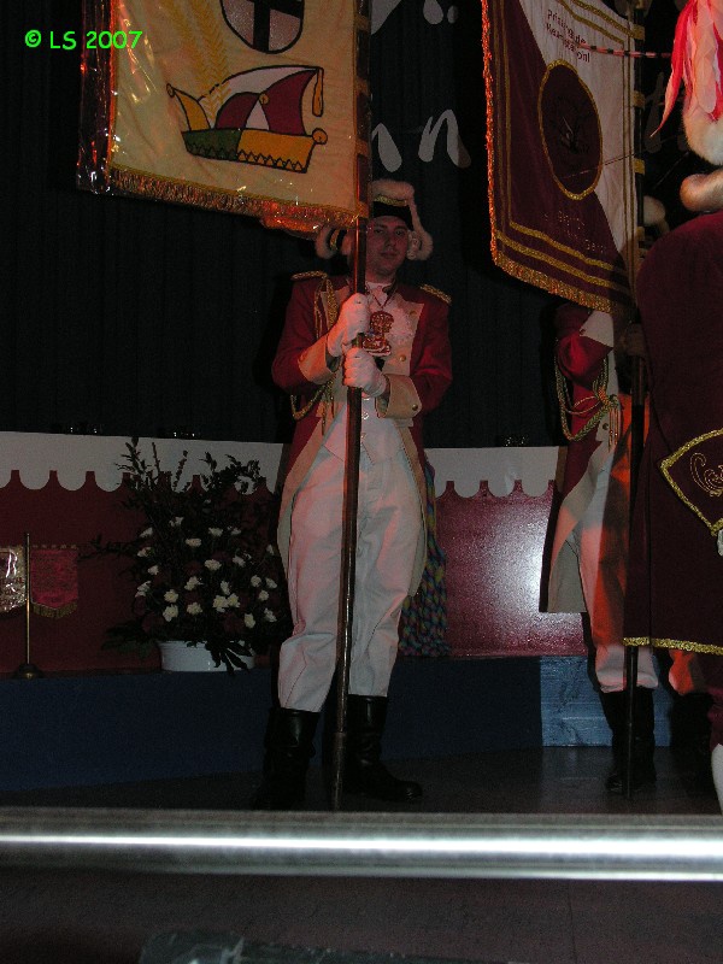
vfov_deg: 38.2
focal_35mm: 50
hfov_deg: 29.1
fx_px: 1392
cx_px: 362
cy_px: 482
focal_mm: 12.7
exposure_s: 1/60.1
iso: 200
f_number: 4.4
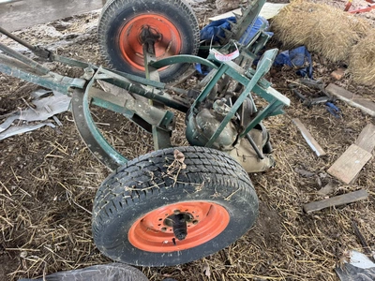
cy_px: 140
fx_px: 260
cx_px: 188
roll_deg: -4.1
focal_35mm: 24
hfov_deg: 71.6
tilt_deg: -44.1
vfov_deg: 56.8
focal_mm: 6.76
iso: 200
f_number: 1.78
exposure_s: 1/84
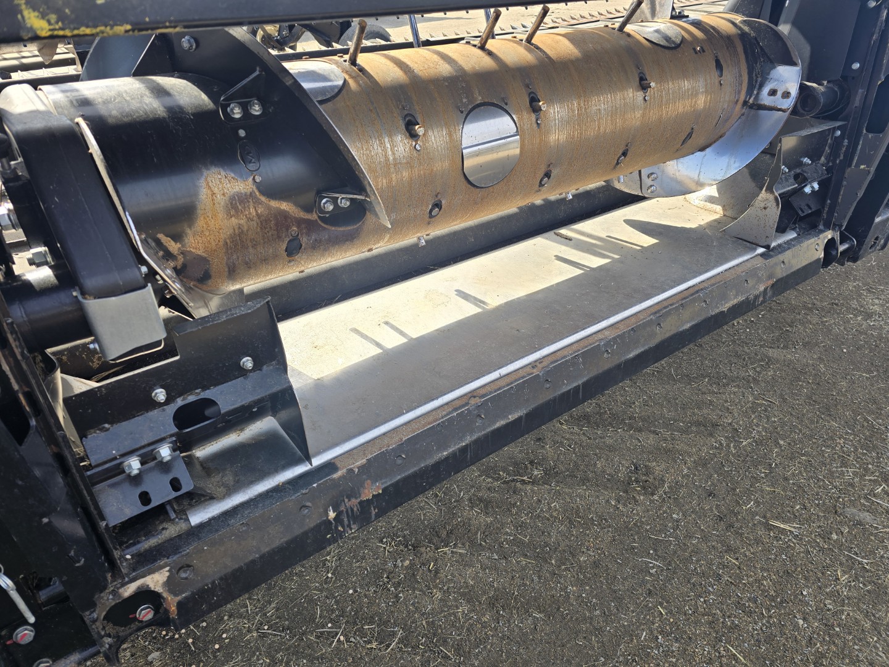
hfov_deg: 73.9
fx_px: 591
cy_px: 334
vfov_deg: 58.9
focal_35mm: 23
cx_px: 444
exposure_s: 1/180
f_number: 1.7
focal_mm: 6.3
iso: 12
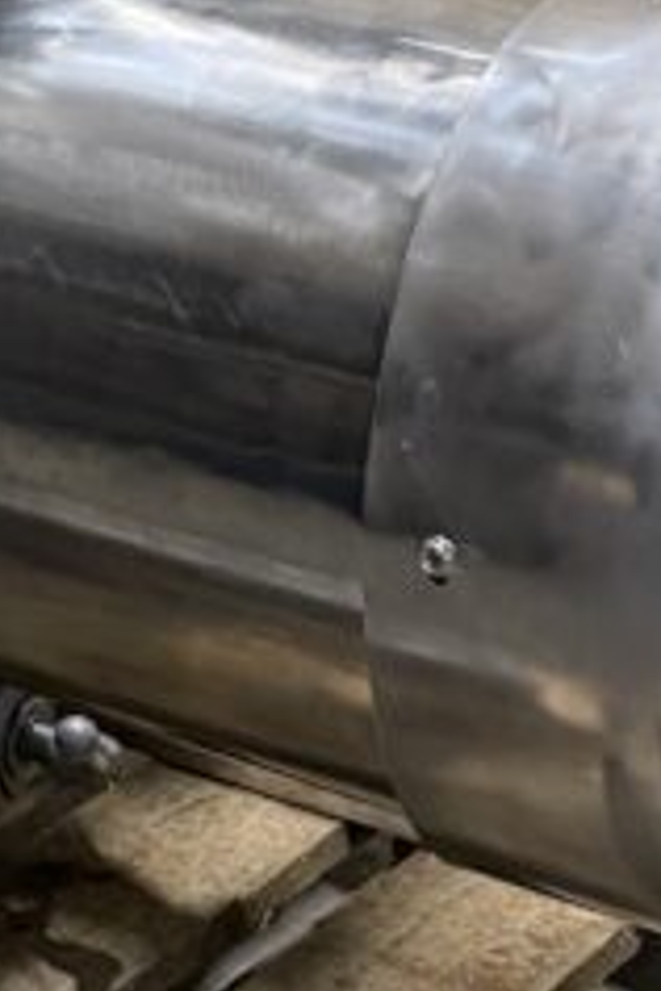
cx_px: -502
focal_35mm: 117
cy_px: -343
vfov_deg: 16.4
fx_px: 3222
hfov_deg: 11.0
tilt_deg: -7.4
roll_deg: +0.2
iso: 125
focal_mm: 4.2
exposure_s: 1/50
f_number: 1.6
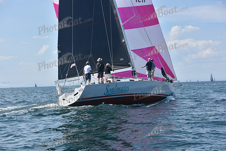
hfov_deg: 28.8
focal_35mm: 70
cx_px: 113
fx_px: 440
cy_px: 76
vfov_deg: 19.5
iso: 320
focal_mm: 70
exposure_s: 1/1600
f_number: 6.3
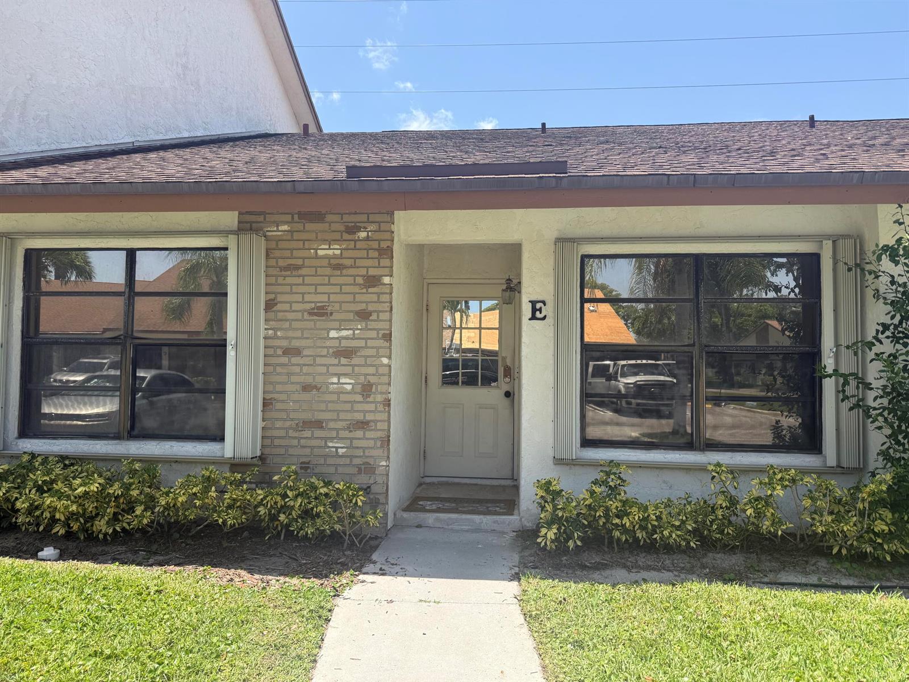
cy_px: 341
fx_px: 630
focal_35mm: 24
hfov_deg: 71.6
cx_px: 454
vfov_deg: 56.8
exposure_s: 1/2611
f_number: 1.78
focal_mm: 6.76
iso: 80
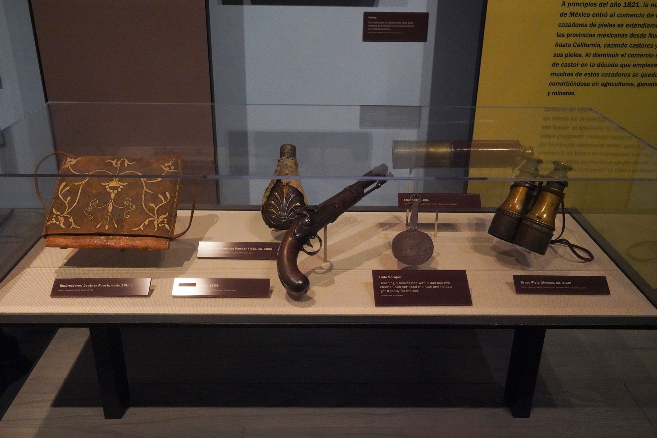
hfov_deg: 55.8
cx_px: 328
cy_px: 219
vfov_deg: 38.9
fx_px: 621
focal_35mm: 34
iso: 16000
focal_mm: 34
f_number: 8
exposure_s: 1/60
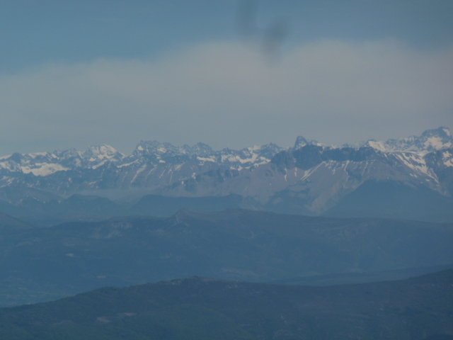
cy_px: 170
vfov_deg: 4.7
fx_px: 4109
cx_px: 226
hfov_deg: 6.3
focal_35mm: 314
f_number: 5.6
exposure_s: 1/800
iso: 80
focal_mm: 49.2
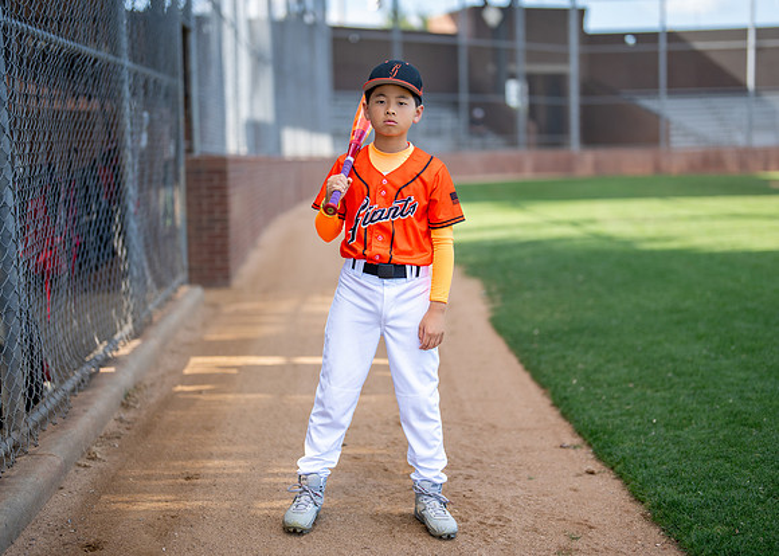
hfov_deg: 34.9
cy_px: 281
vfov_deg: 25.3
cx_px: 390
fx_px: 1241
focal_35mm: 56
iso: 125
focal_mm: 50
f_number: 1.2
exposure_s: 1/2000
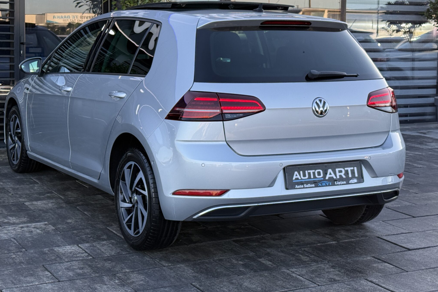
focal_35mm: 63
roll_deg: -0.9
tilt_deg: -3.5
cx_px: 191
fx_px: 766
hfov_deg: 31.9
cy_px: 92
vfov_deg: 21.5
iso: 64
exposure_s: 1/460
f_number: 1.78
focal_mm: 6.76
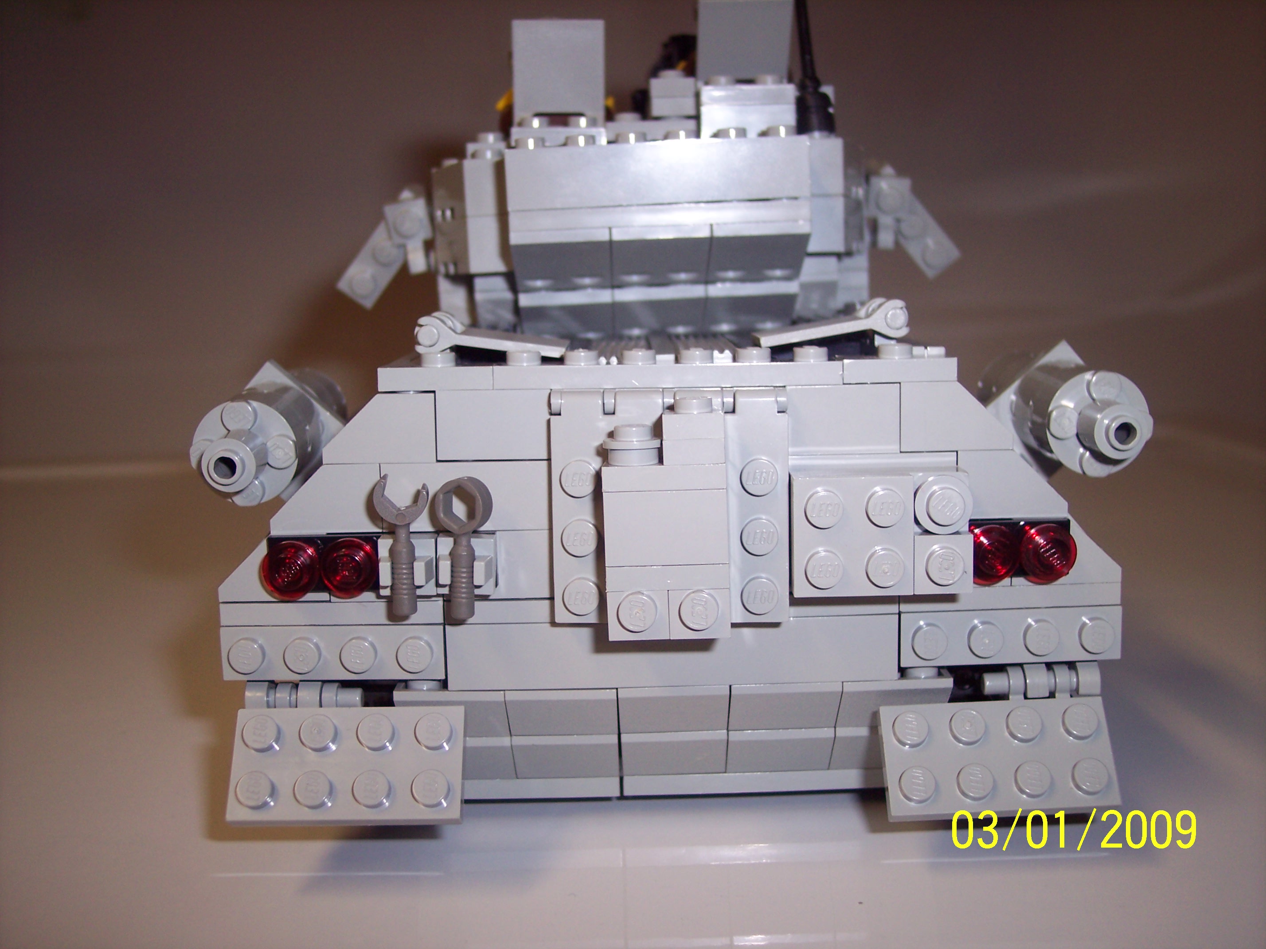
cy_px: 474
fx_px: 1426
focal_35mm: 39
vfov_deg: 36.8
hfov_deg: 47.9
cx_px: 633
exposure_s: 1/60
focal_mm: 8
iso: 100
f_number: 2.8
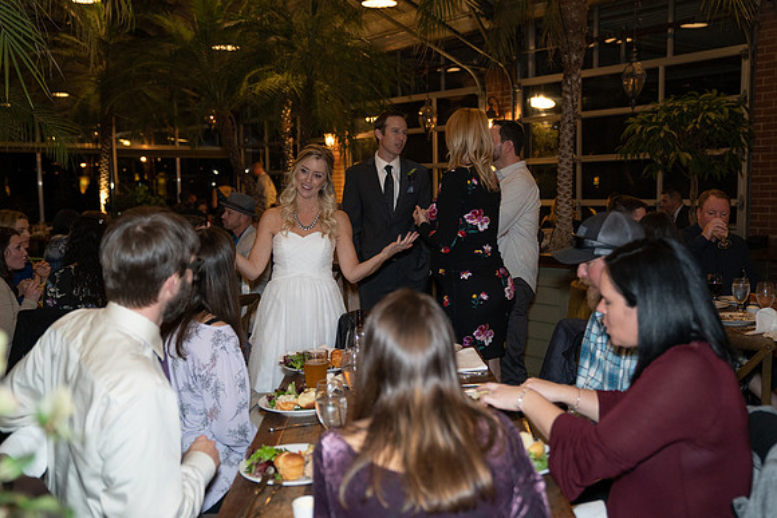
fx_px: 820
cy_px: 259
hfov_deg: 50.7
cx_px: 388
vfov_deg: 35.1
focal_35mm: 38
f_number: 2.8
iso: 2000
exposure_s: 1/125
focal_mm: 38
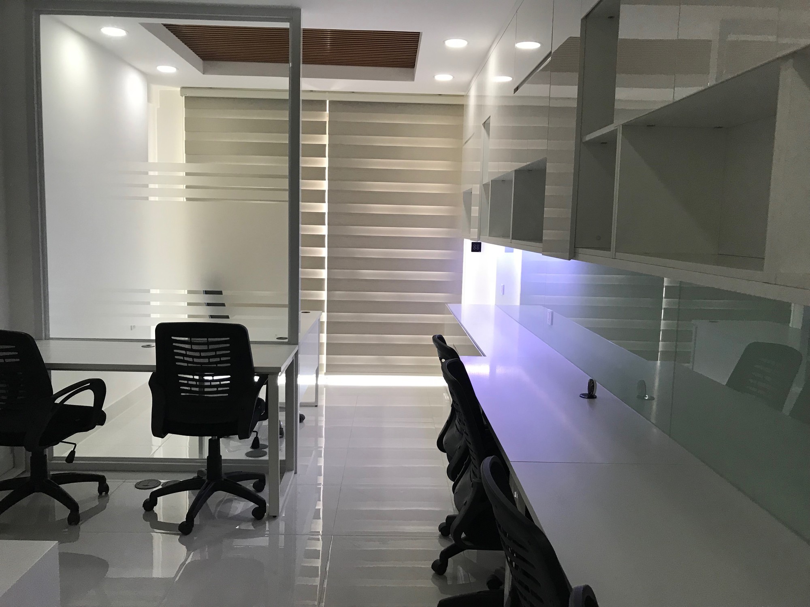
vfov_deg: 49.7
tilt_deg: -5.8
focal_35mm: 28
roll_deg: -2.1
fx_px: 655
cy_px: 304
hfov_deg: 63.4
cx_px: 405
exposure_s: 1/33
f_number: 1.8
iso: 40
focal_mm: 3.99
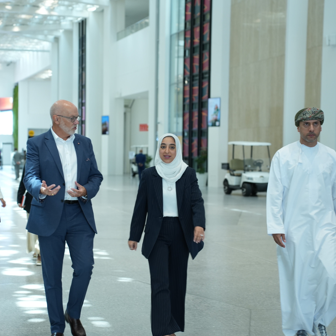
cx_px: 117
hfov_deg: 20.1
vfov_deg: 20.2
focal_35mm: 86
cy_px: 168
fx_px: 944
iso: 500
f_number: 3.2
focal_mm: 63
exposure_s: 1/100
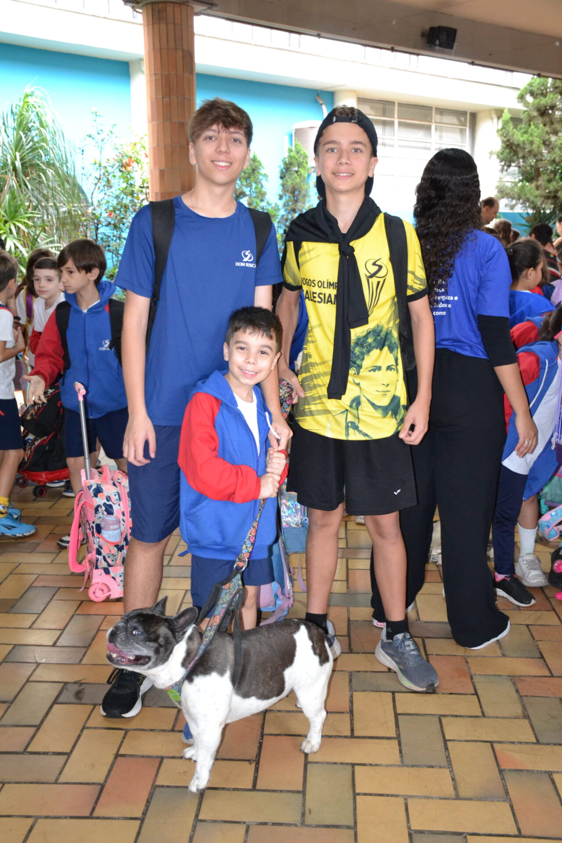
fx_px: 843
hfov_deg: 36.9
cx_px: 281
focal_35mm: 36
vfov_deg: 53.1
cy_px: 422
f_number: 3.8
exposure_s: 1/60
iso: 2000
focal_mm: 24
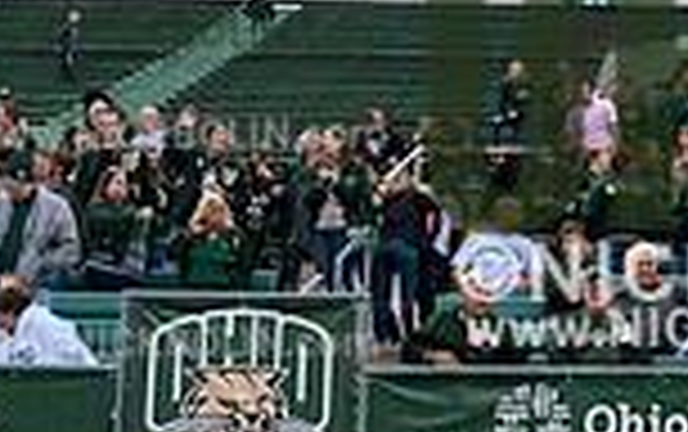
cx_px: 742
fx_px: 1990
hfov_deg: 18.9
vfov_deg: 12.4
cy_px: 137
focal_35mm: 106
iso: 2000
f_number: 4
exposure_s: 1/125
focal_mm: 27.5
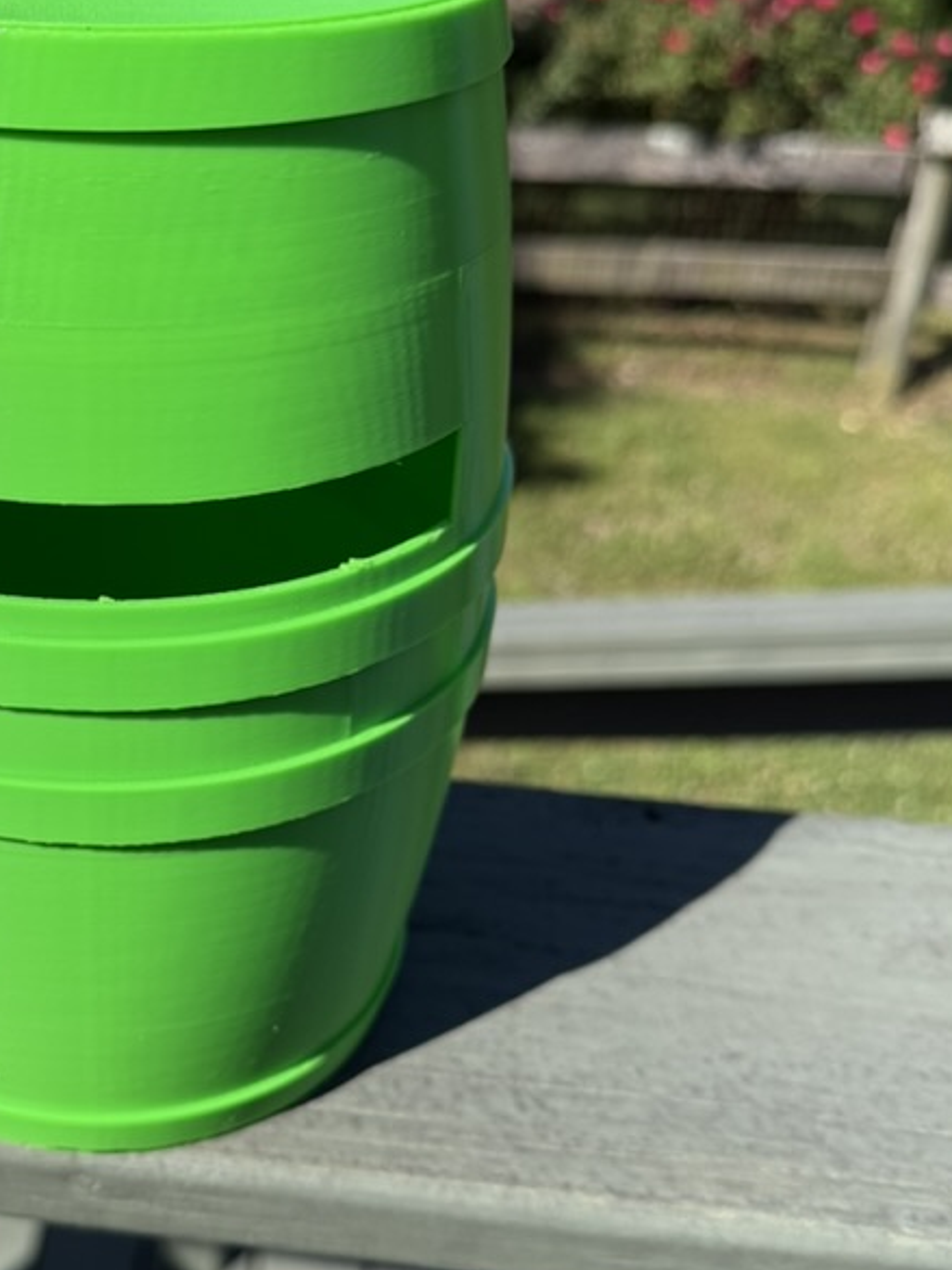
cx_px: 150
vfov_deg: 44.8
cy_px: 630
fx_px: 1540
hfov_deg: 33.1
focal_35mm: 42
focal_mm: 6.76
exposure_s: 1/4673
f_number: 1.78
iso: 80
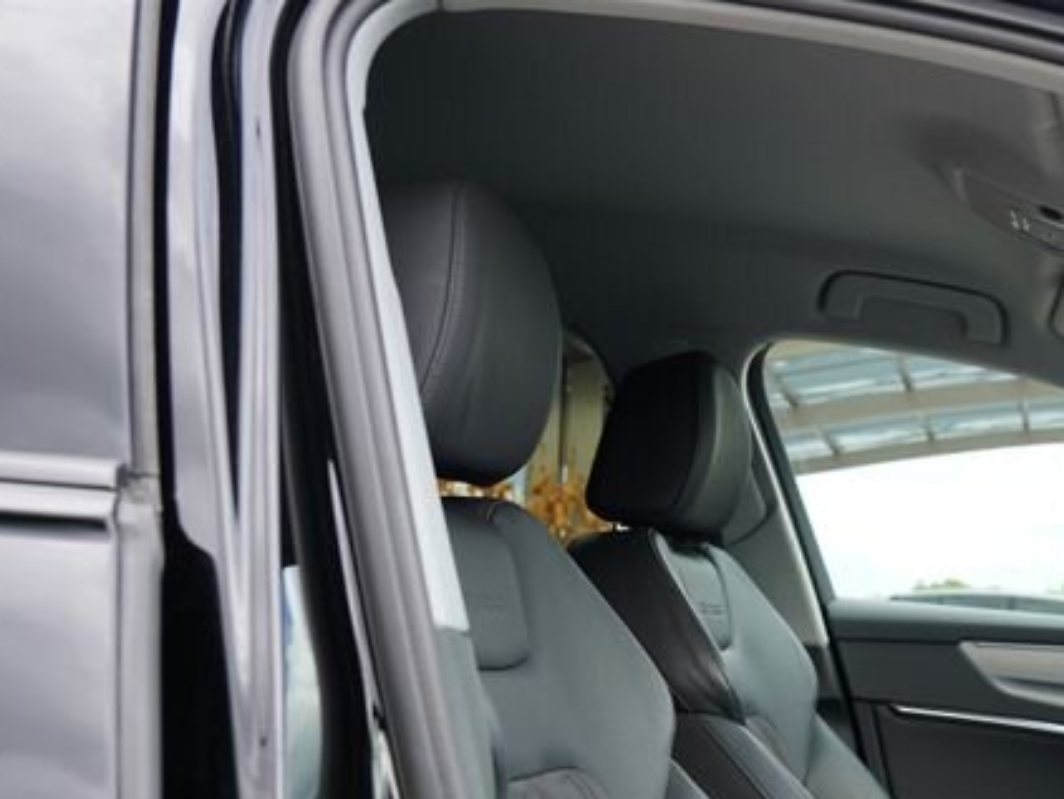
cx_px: 1152
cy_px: 780
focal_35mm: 56
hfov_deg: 30.9
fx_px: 1722
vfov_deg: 25.0
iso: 100
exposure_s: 1/80
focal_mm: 24
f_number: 4.5
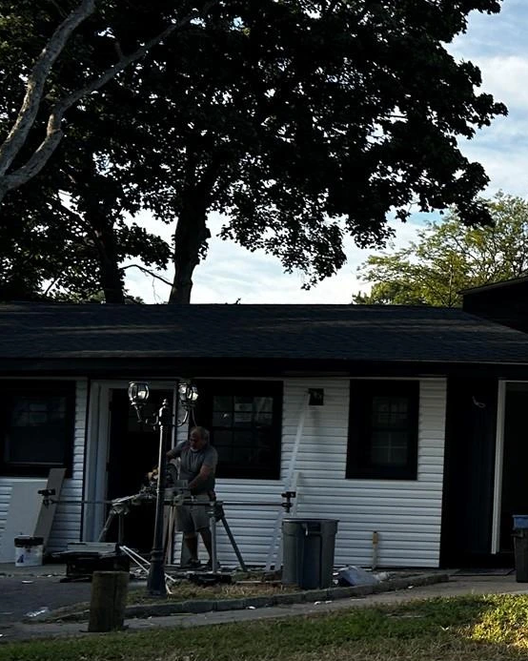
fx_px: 1466
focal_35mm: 75
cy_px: 411
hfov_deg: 17.8
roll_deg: -2.0
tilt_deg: -0.4
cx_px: 838
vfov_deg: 25.3
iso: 50
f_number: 1.5
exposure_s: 1/1901
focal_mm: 5.7
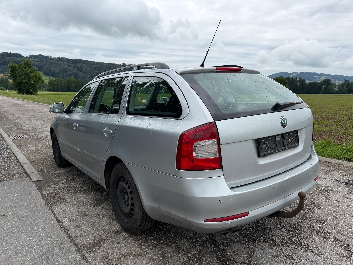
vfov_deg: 56.8
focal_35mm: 24
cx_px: 176
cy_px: 132
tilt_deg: -9.1
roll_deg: -1.6
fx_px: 245
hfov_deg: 71.6
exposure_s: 1/2110
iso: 80
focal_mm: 6.76
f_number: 1.78
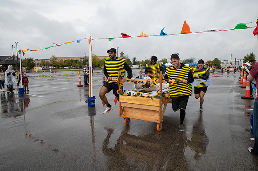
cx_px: 129
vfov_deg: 53.1
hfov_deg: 73.8
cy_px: 86
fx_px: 172
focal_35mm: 24
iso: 400
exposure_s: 1/500
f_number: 7.1
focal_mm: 24
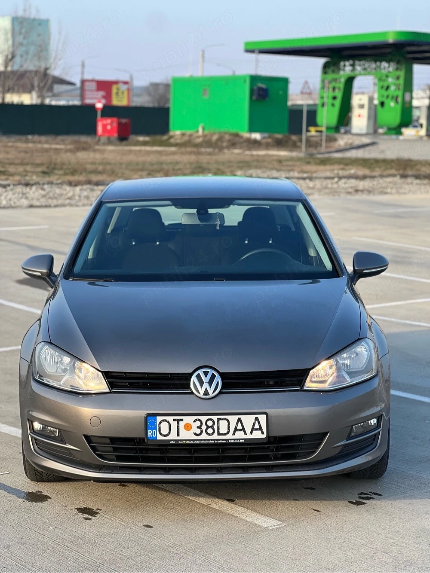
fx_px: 1276
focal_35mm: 77
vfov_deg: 25.3
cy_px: 286
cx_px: 215
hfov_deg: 19.1
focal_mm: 9
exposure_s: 1/121
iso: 25
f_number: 2.8
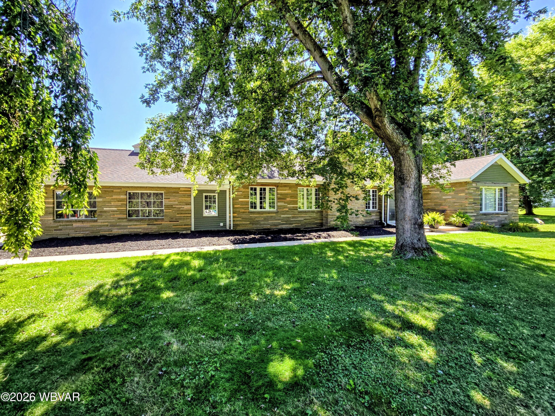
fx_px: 208
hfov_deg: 106.2
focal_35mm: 13
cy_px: 208
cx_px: 278
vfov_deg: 89.9
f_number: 2.2
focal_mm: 2.2
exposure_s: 1/471
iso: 50
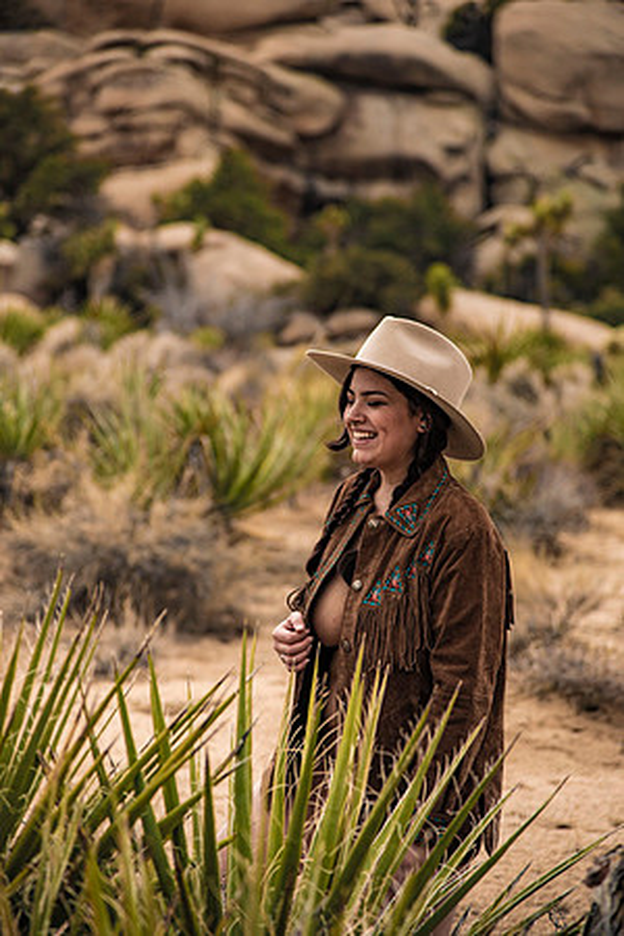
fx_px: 3120
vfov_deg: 17.1
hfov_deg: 11.4
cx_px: 312
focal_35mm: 120
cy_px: 468
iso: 100
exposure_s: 1/1600
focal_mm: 120
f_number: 4
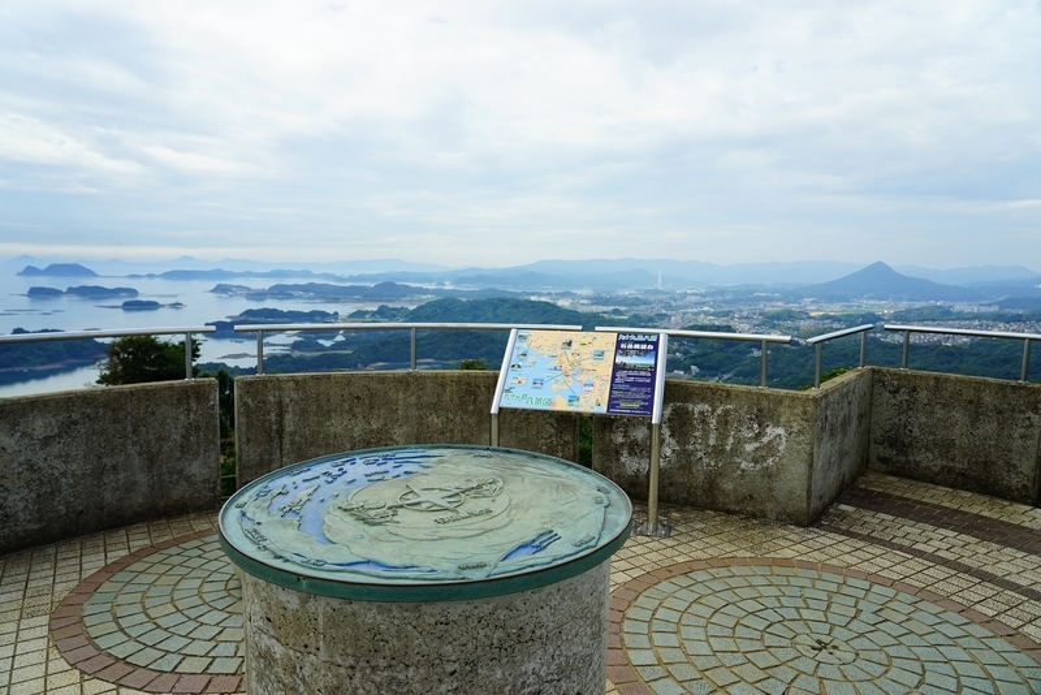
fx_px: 694
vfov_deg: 53.2
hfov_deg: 73.7
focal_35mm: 24
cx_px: 520
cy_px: 348
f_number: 7.1
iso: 100
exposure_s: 1/200
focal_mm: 24
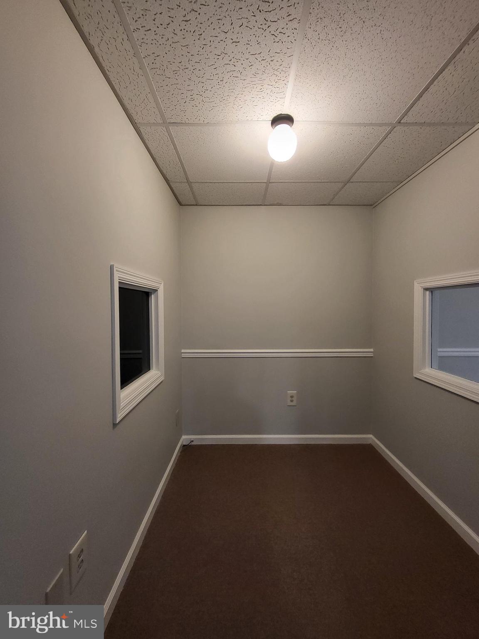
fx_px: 240
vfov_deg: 106.2
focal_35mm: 13
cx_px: 240
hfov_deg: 89.9
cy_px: 320
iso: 400
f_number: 2.2
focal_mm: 1.74
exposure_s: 1/60
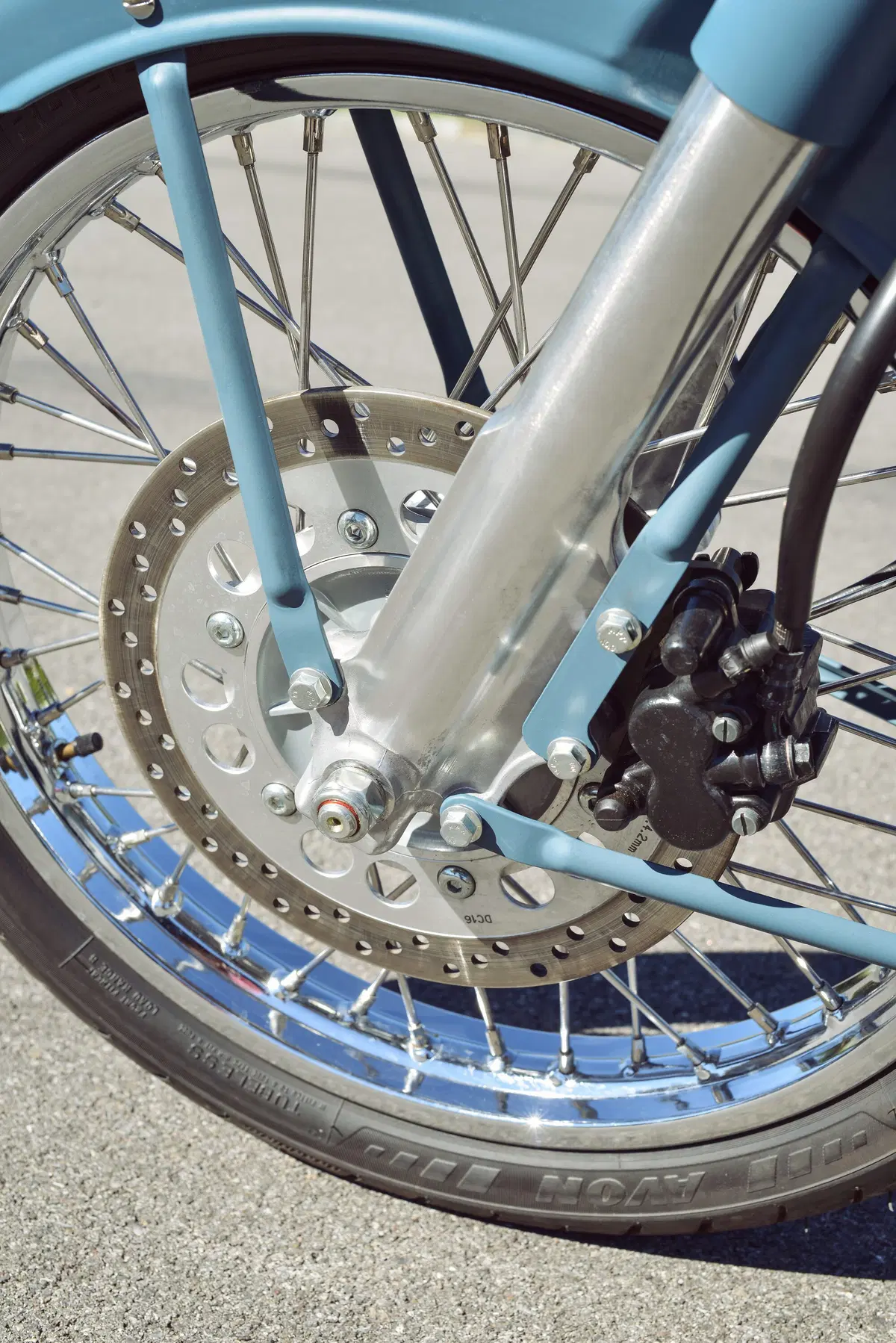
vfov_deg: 39.6
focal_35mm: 50
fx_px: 1865
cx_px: 448
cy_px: 672
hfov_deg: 27.0
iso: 100
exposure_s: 1/100
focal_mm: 50
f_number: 9
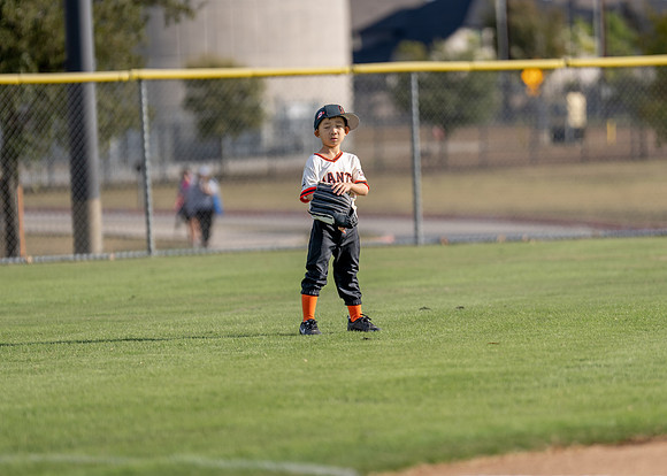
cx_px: 352
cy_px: 224
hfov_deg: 6.7
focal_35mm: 301
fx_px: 5703
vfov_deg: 4.8
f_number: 2.8
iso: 100
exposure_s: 1/1600
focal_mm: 200
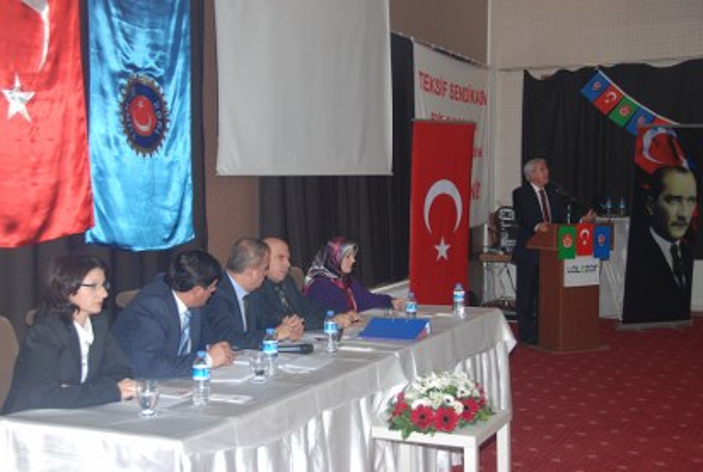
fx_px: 1018
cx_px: 357
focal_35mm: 52
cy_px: 239
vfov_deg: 26.1
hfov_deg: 38.1
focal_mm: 34
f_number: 4.2
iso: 200
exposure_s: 1/60
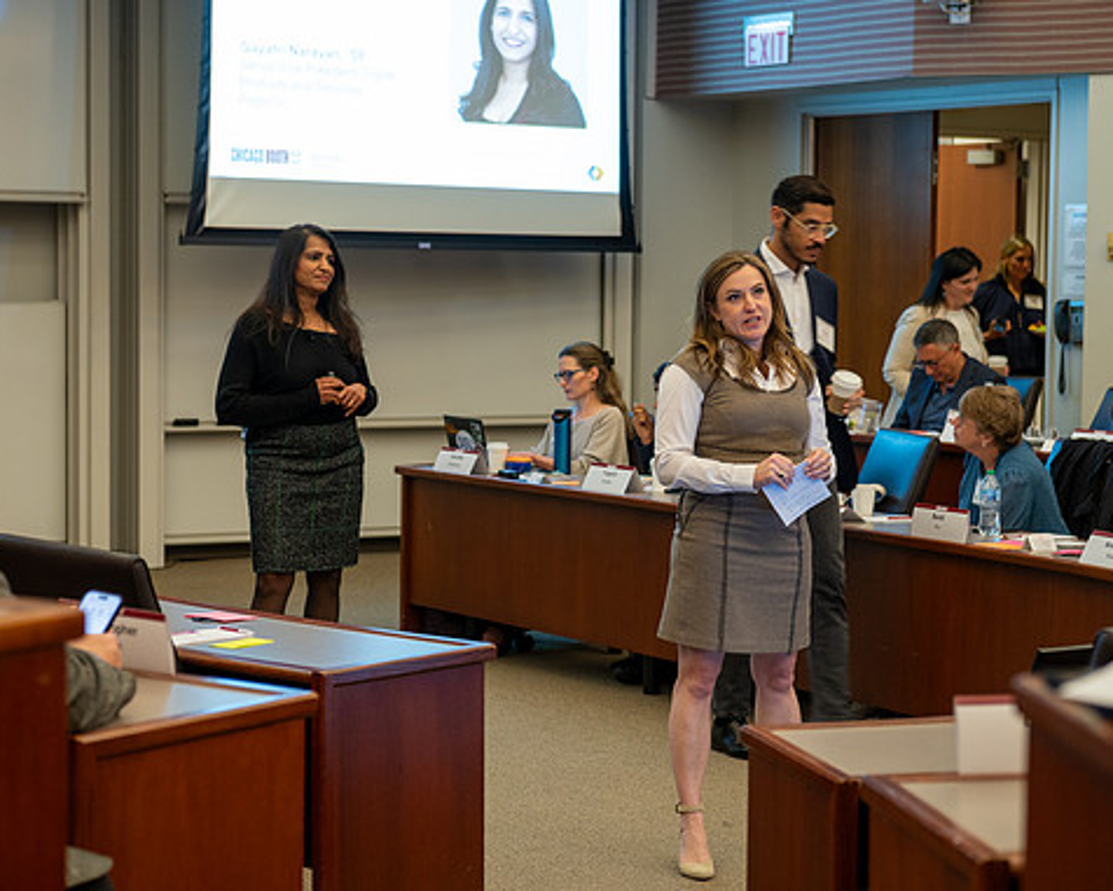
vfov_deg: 19.2
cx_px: 531
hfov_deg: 23.8
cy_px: 449
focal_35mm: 80
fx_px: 2636
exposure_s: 1/80
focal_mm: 70
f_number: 4
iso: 1250
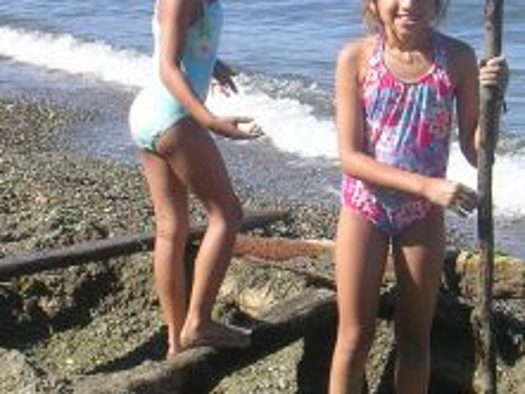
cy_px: 185
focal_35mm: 135
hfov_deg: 14.6
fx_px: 2049
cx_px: 310
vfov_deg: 11.0
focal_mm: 8.5
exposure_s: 1/138
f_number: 6.6
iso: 50
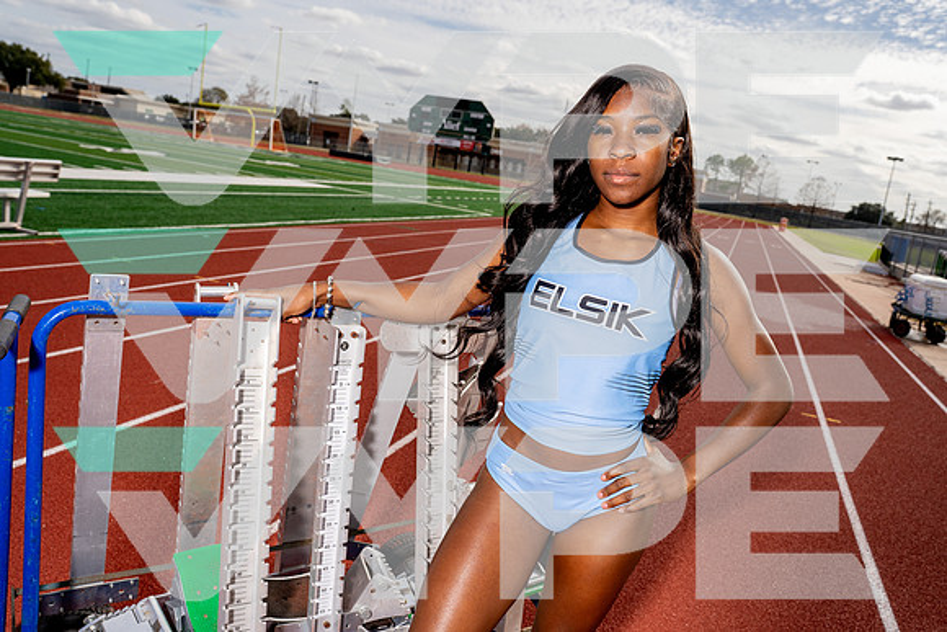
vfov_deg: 46.4
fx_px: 737
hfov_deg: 65.5
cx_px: 474
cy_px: 316
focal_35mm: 28
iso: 160
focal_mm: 28
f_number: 6.3
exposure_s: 1/1250
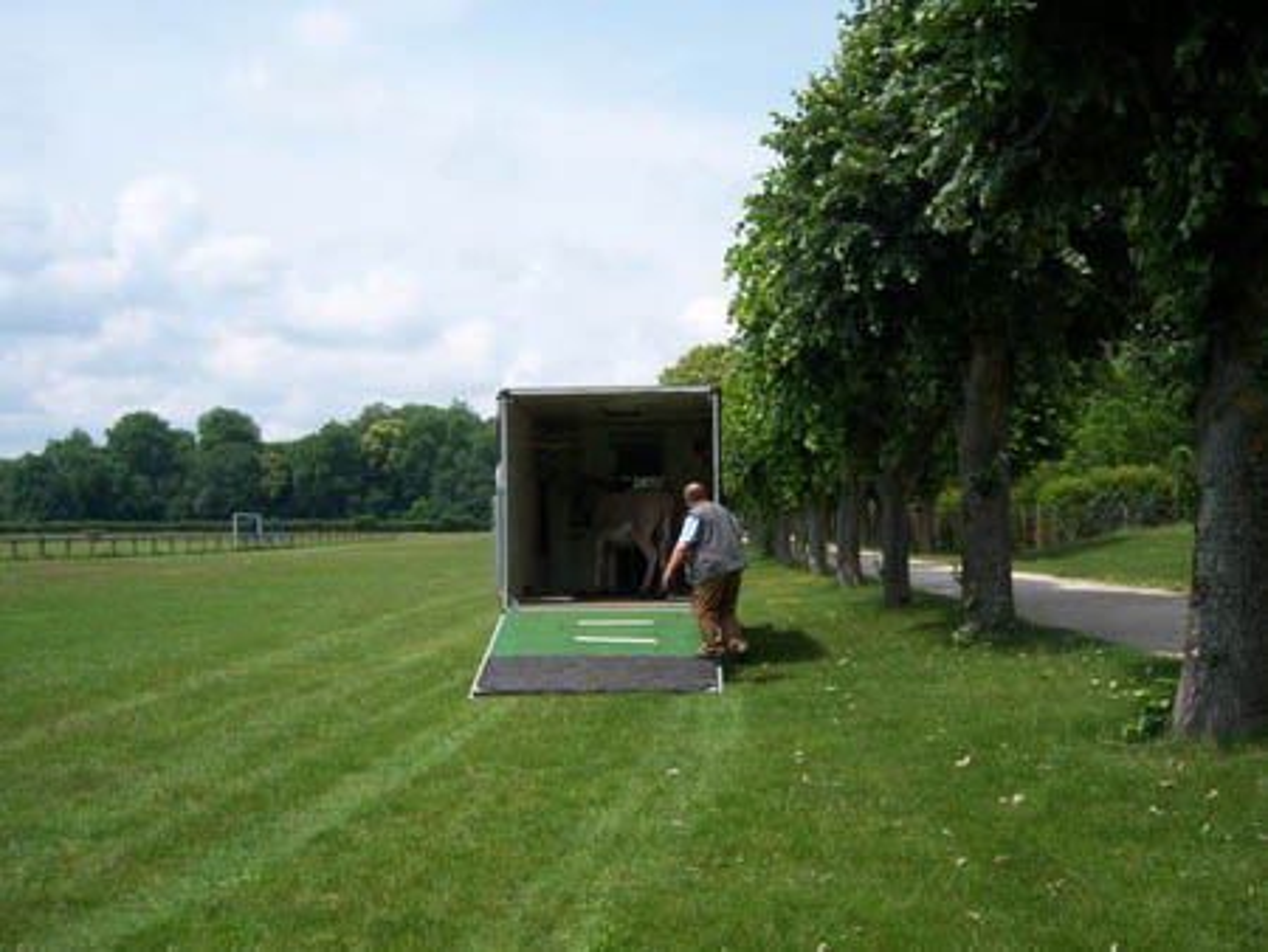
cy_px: 476
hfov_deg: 51.3
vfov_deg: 39.7
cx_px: 634
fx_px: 1319
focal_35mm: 36
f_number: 4.8
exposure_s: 1/500
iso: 80
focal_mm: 7.5
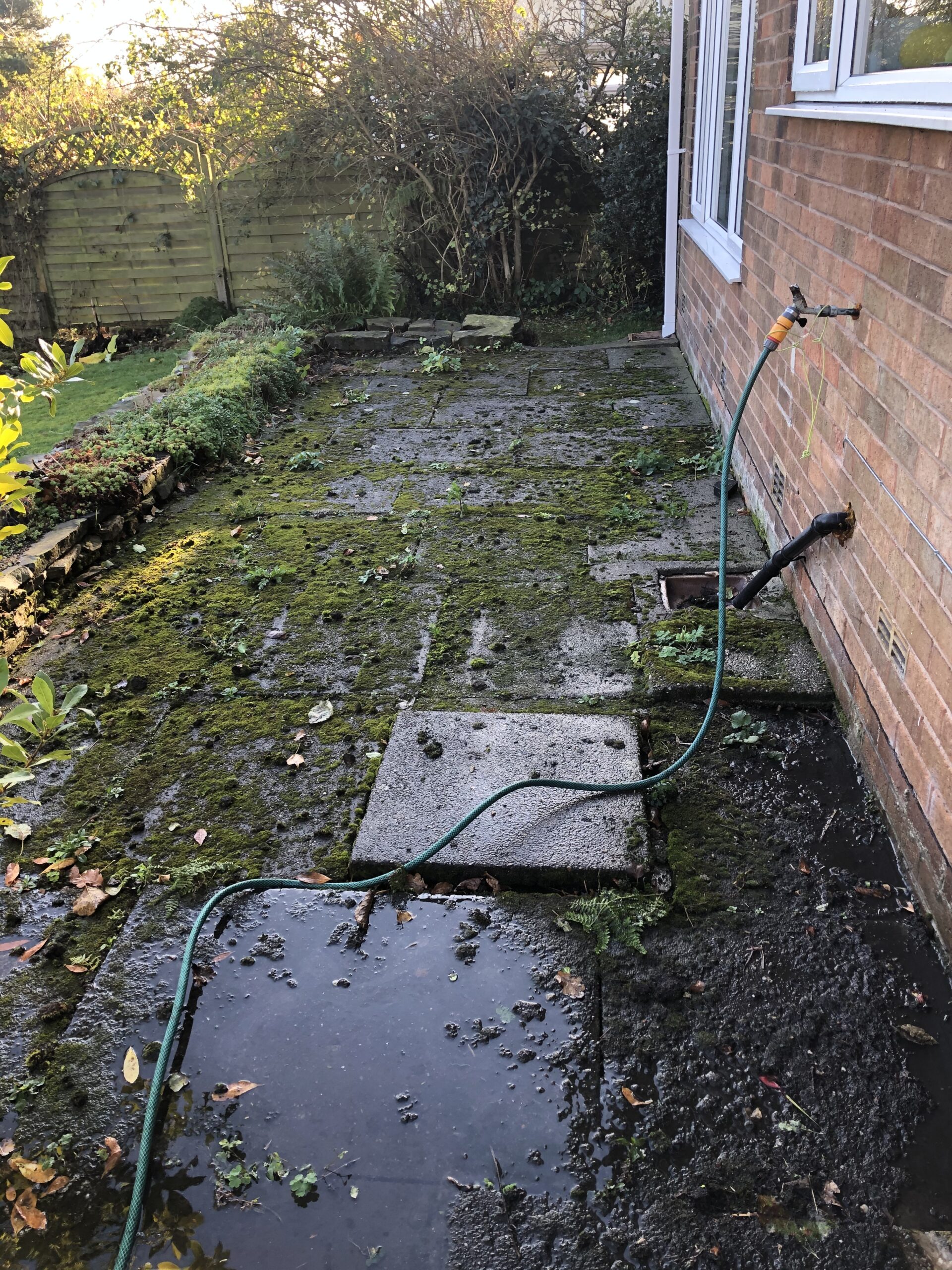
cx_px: 476
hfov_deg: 49.7
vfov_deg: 63.4
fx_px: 1027
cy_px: 635
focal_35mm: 28
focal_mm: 4
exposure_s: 1/120
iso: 50
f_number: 1.8
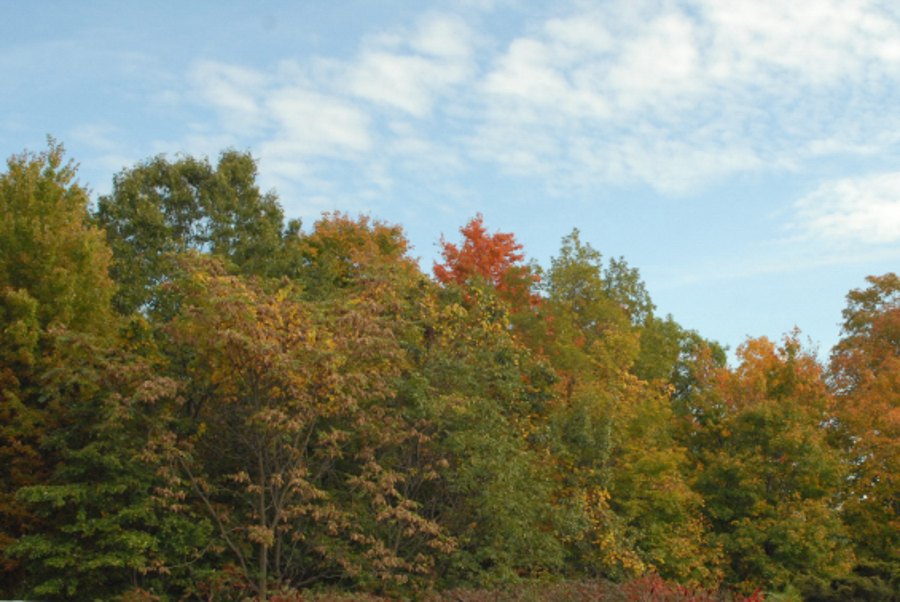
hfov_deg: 29.4
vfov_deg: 20.1
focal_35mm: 68
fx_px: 1702
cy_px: 306
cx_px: 607
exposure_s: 1/500
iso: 800
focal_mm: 32
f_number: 11
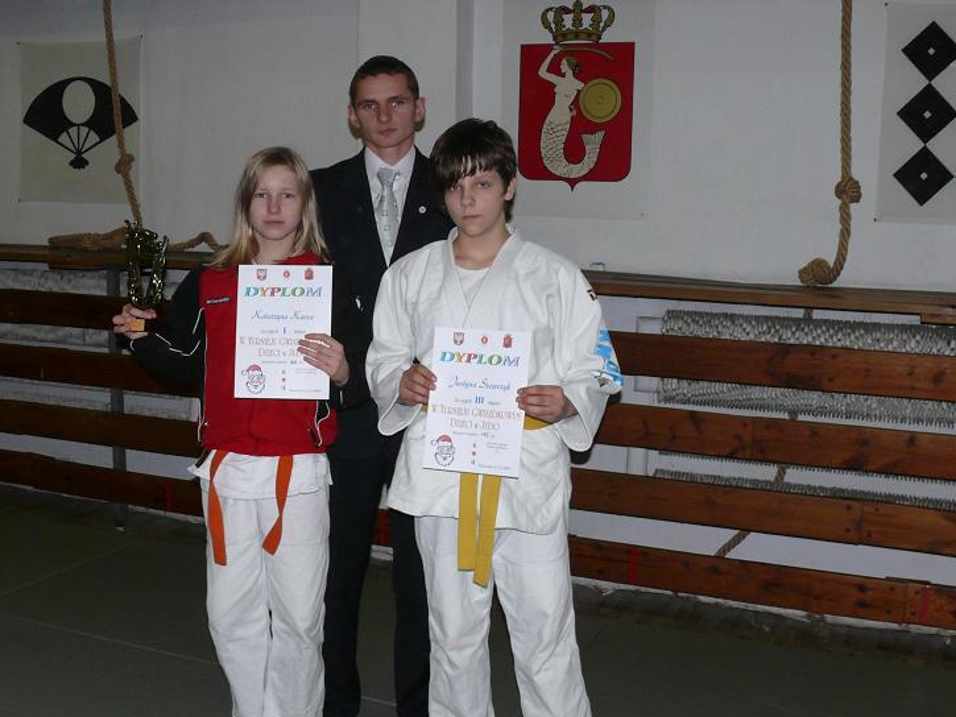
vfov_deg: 32.9
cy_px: 365
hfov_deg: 42.9
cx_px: 452
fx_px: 1215
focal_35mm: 44
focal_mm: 7.4
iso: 200
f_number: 3.6
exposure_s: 1/100
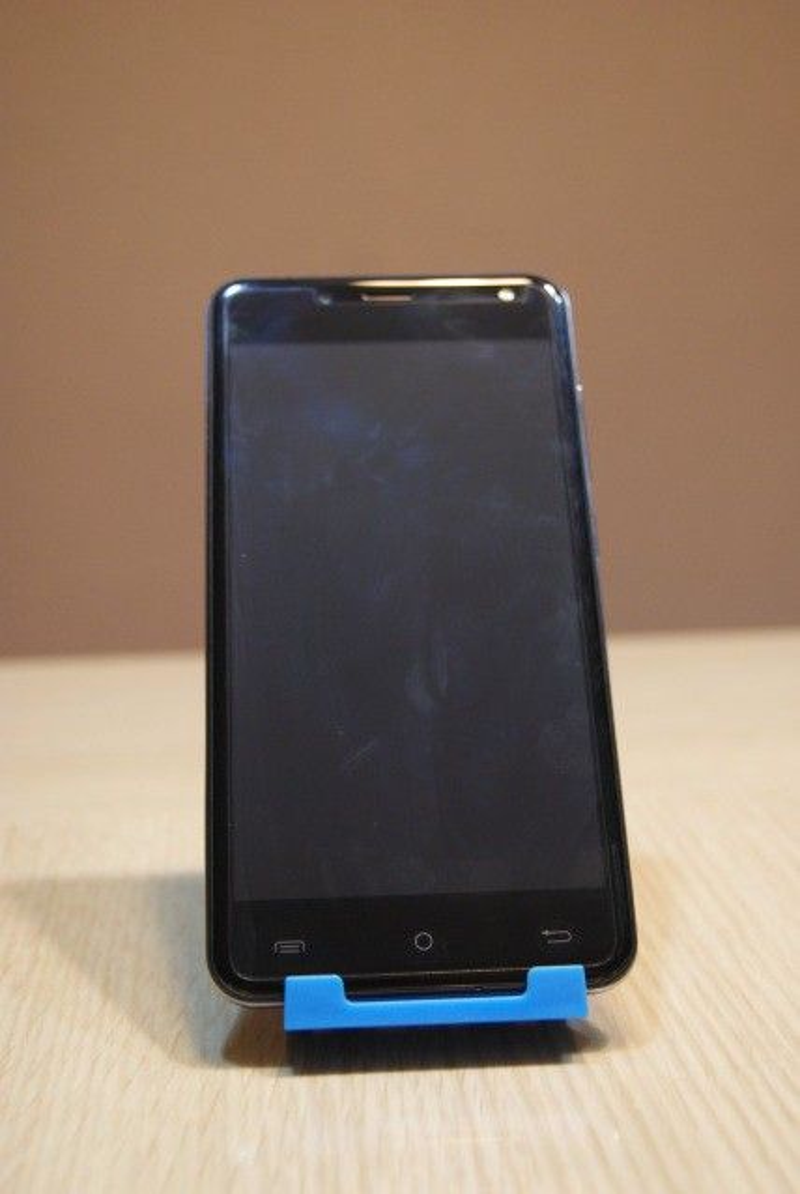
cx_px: 400
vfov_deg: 37.8
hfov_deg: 25.8
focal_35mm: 52
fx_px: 1744
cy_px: 597
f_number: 5
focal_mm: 35
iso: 400
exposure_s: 1/8
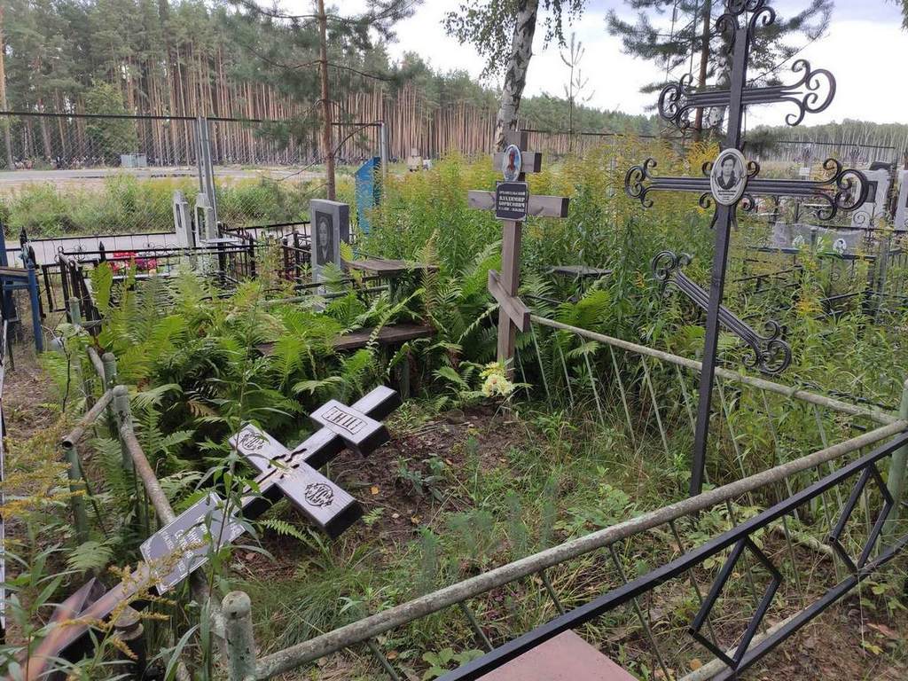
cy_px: 340
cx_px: 454
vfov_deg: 53.1
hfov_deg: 67.3
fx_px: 682
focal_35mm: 26
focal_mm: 4.77
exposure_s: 1/120
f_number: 1.75
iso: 121
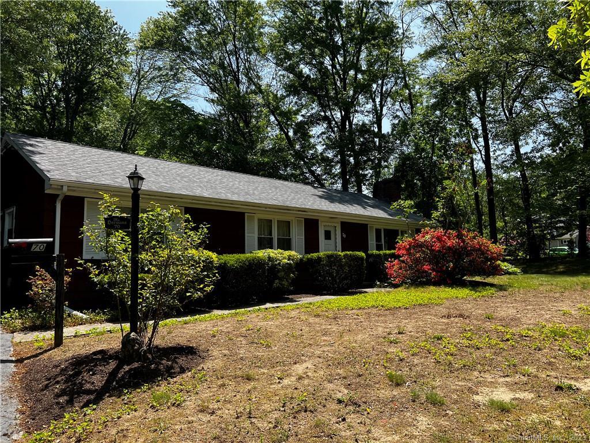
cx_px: 295
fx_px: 443
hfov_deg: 67.3
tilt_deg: +5.4
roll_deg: +0.9
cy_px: 222
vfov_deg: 53.1
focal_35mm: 26
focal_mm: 5.7
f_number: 1.5
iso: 50
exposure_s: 1/2165
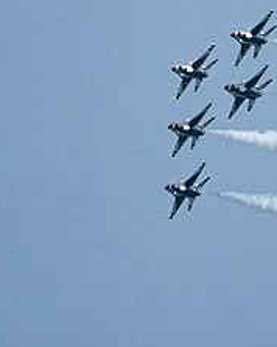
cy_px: 169
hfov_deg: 0.9
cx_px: 408
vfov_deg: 1.2
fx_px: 16788
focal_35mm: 1636
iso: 640
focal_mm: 400
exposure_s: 1/2000
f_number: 10
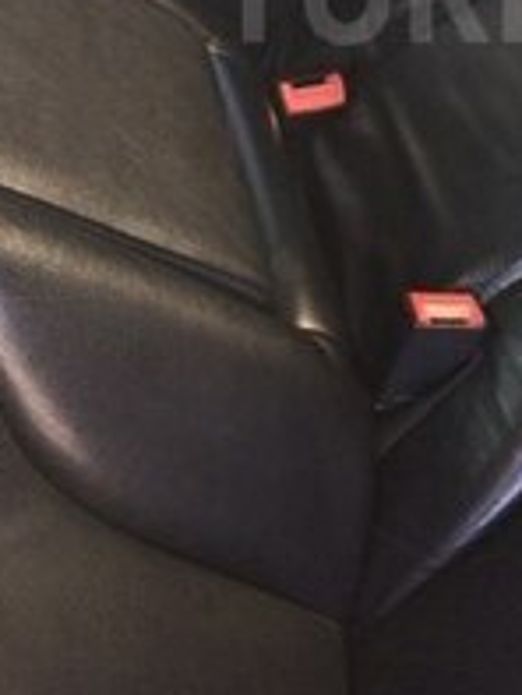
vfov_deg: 25.3
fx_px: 1466
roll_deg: +5.2
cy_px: -11
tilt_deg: -43.3
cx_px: 575
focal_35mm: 73
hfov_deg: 19.3
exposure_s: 1/33
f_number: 2.2
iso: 50
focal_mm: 4.15
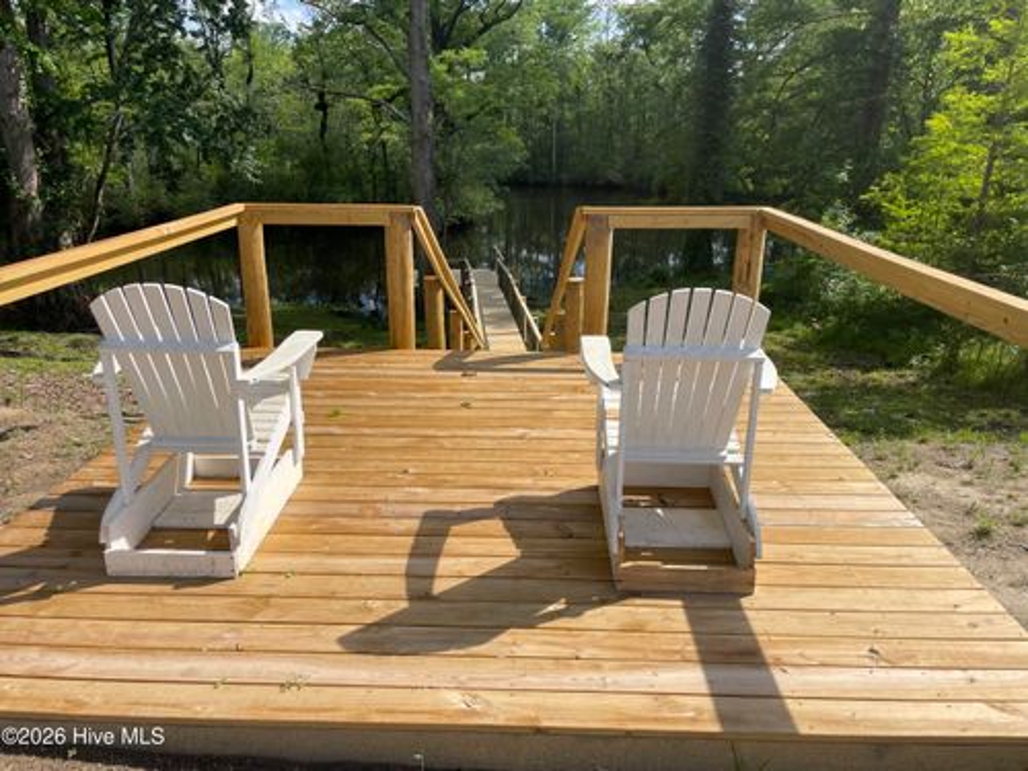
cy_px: 386
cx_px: 514
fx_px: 772
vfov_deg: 53.1
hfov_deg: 67.3
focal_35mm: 26
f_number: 1.6
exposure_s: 1/2618
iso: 32
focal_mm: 4.2
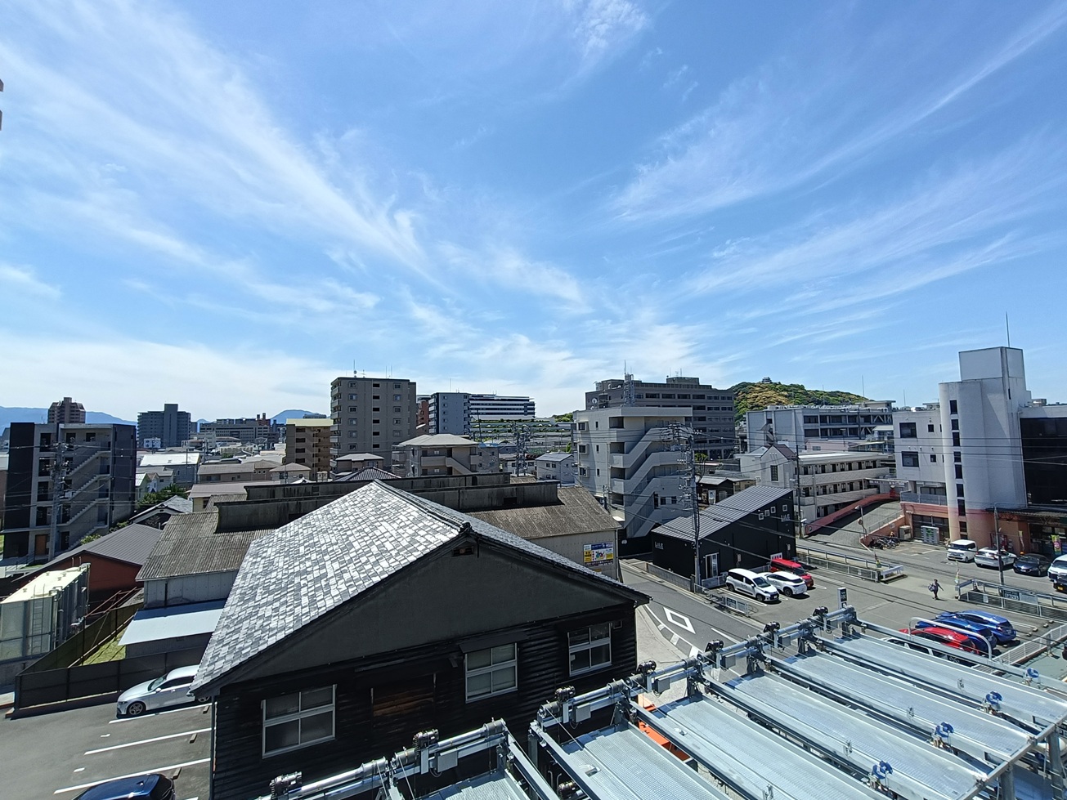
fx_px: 493
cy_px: 400
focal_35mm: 16
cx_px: 534
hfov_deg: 94.5
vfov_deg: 78.1
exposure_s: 1/967
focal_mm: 1.68
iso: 64
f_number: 2.2
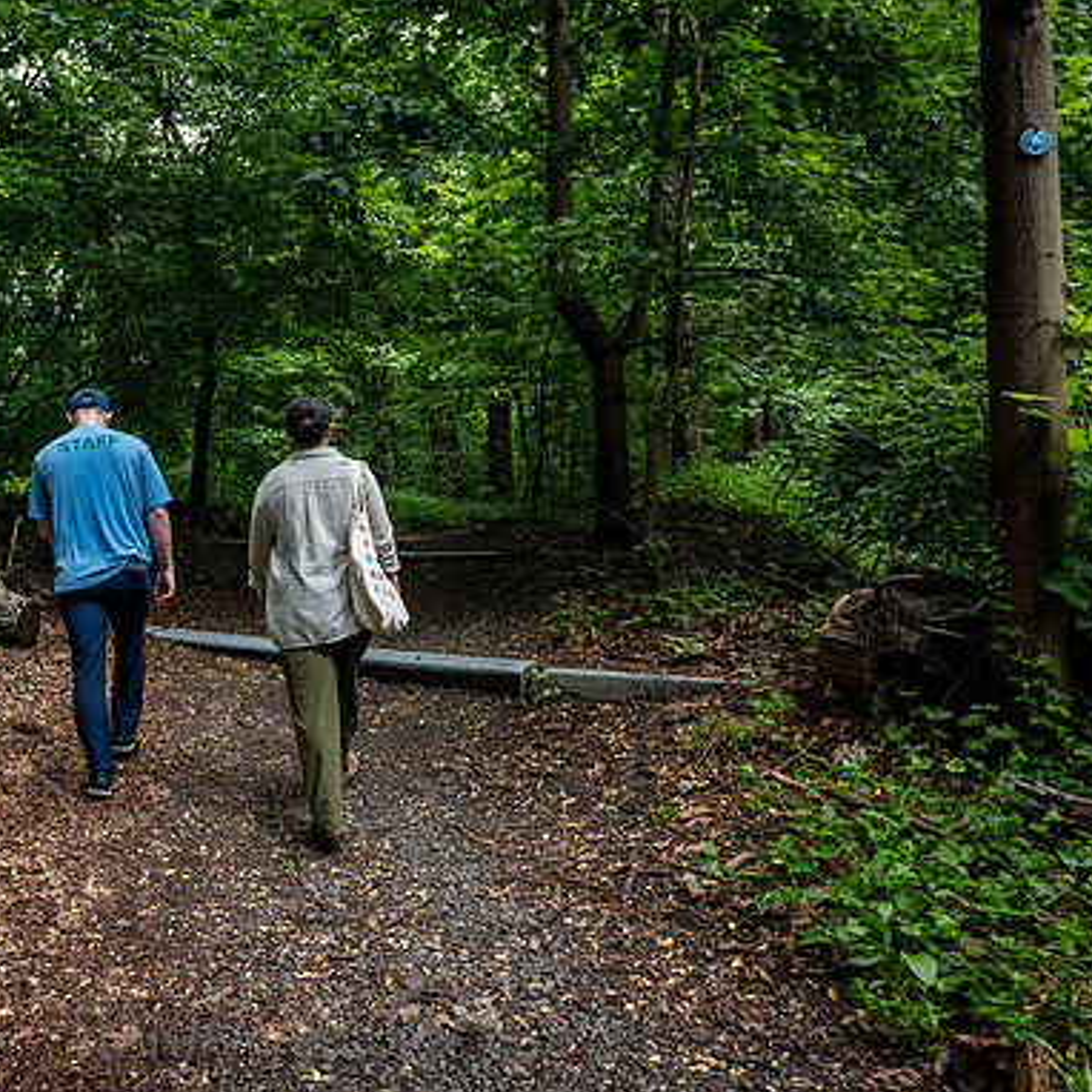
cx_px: 289
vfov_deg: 52.5
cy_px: 547
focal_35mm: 31
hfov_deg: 50.6
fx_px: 1106
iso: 640
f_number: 4.5
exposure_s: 1/320
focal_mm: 24
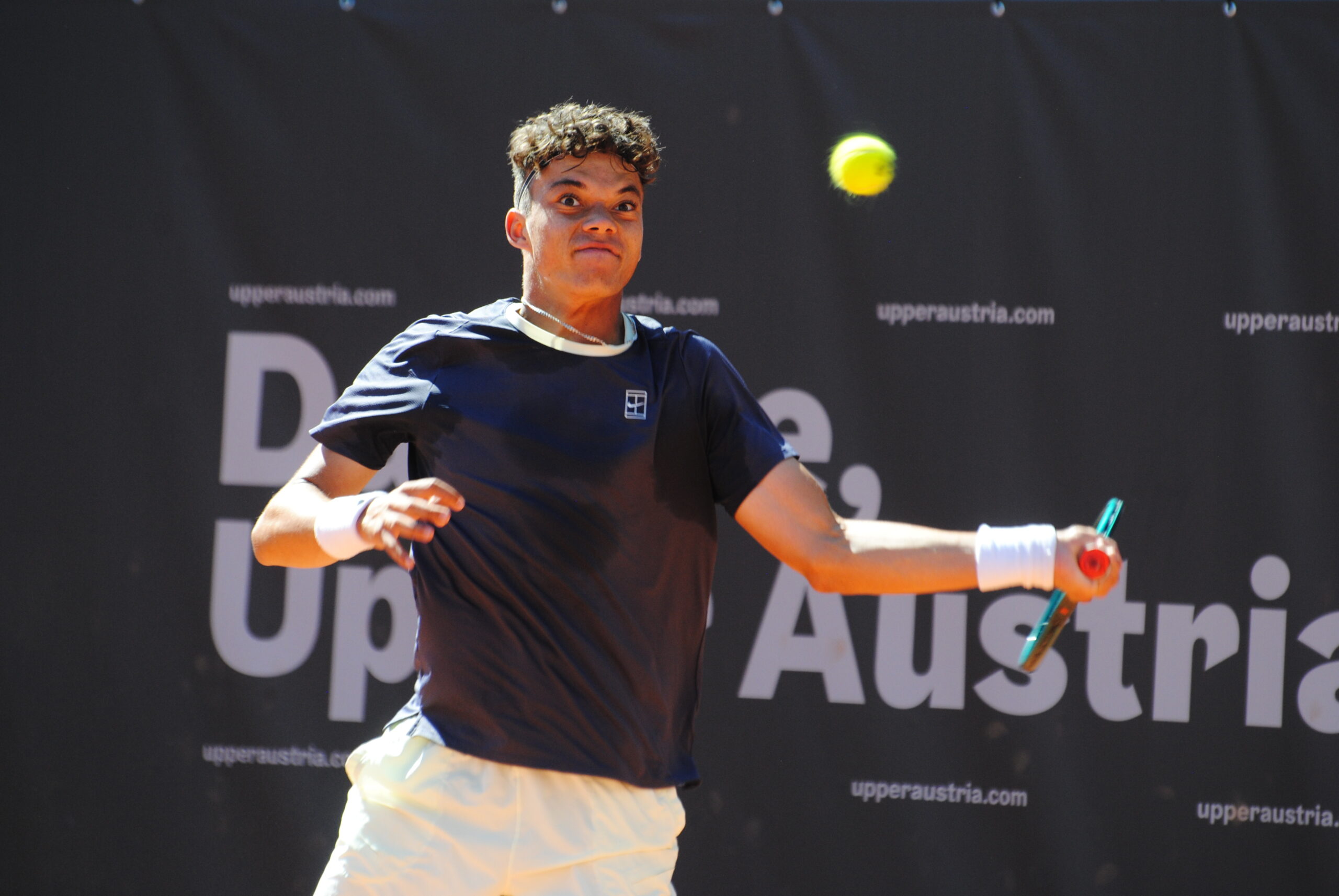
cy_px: 448
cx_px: 670
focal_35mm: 292
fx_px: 10893
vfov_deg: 4.7
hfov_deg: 7.0
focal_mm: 195
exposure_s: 1/500
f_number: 5.3
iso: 280
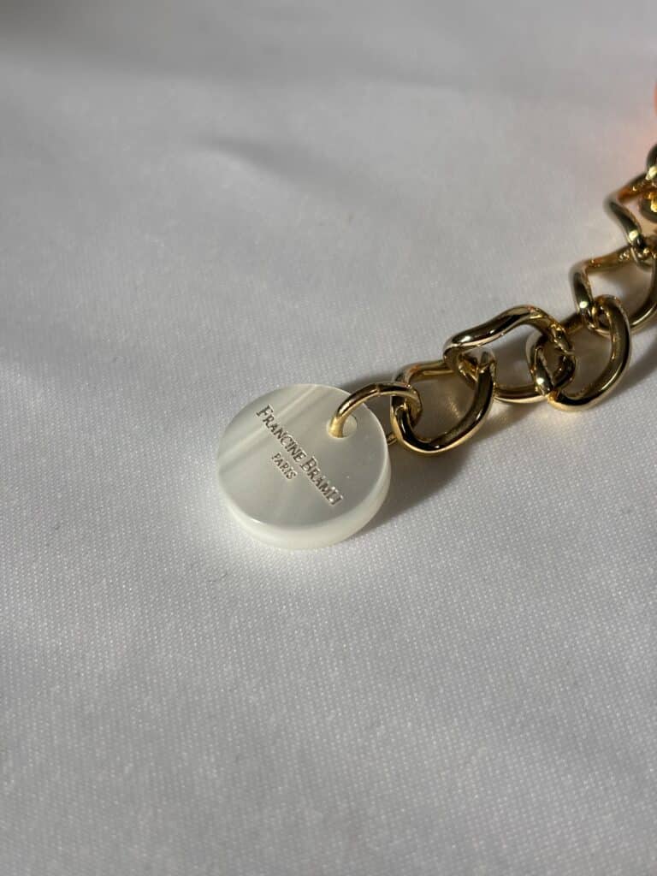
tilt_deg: -55.9
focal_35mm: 52
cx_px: 328
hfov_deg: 28.0
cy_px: 438
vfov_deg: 36.8
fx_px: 1316
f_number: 1.6
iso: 32
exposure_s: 1/452
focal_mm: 5.96
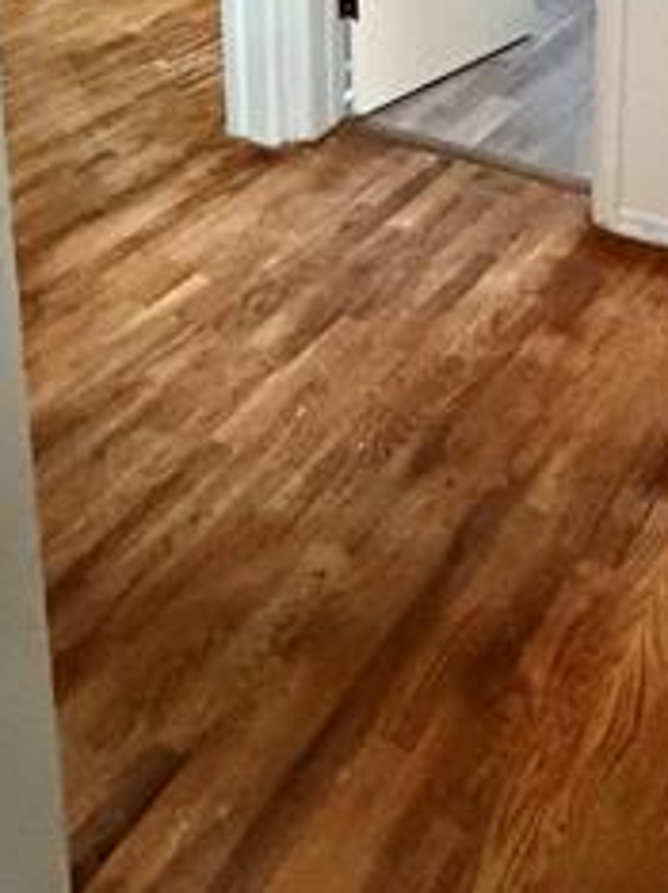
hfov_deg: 31.1
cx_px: 477
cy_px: -168
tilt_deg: -12.2
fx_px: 1186
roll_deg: +0.3
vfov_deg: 33.8
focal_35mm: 46
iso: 1600
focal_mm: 2.22
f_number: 2.2
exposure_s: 1/40
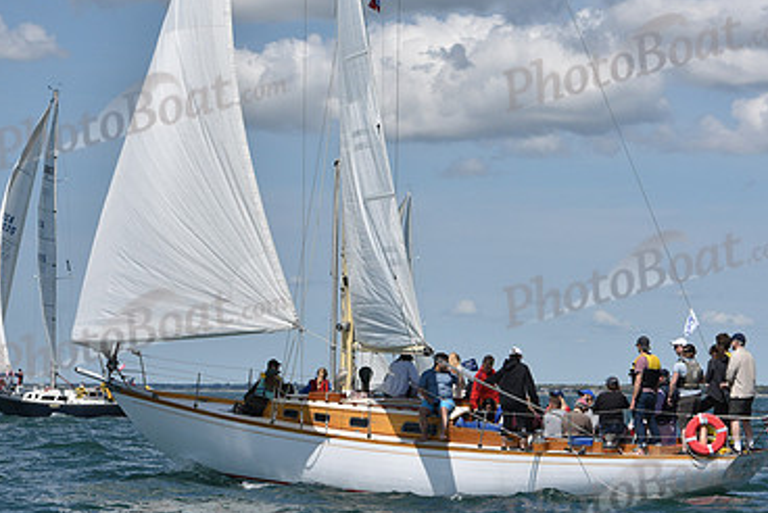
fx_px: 3096
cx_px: 397
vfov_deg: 9.5
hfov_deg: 14.1
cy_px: 195
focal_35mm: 145
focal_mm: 92
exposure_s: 1/800
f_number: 7.1
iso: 320
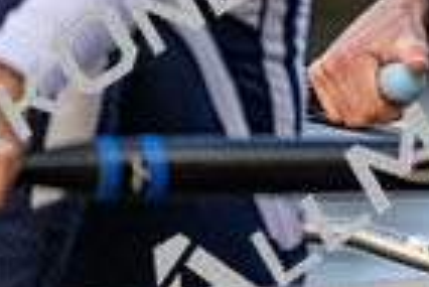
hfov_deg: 0.8
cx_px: 767
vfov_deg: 0.6
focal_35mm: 2443
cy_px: -101
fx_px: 29142
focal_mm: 600
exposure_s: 1/2500
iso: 1800
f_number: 4
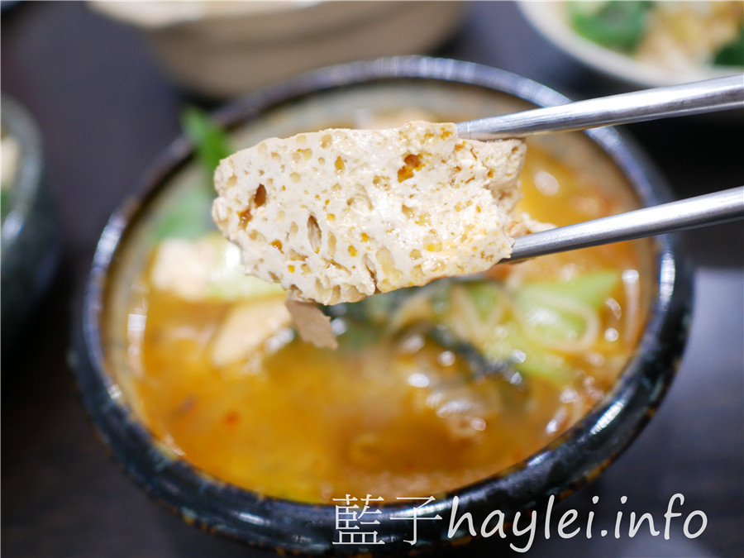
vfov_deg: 46.8
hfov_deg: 60.0
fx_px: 645
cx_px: 372
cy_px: 279
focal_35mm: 30
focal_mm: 15
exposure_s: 1/60
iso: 640
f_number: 1.7
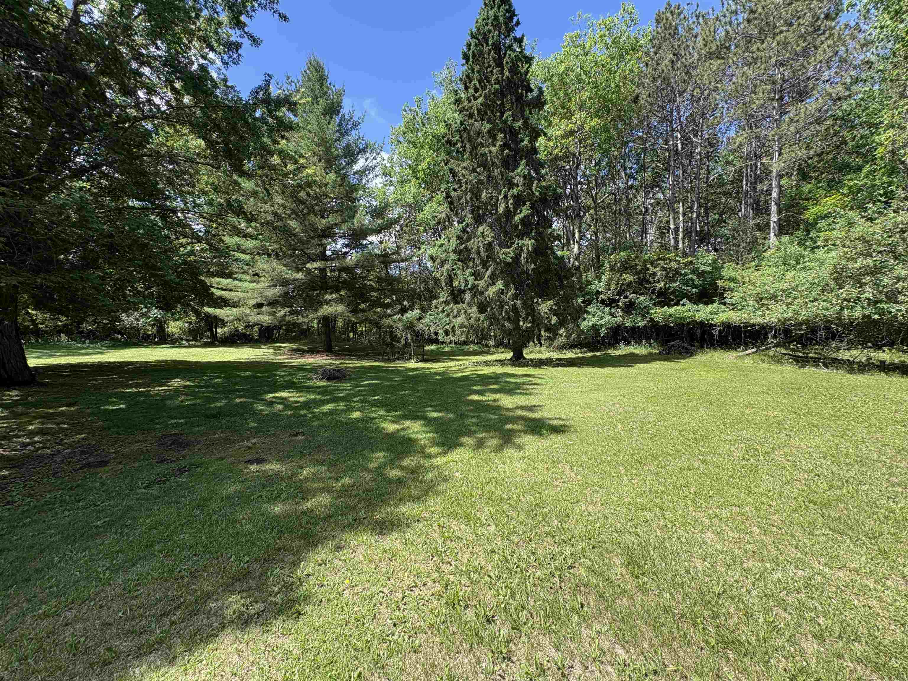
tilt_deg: -2.4
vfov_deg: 85.7
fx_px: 367
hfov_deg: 102.1
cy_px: 340
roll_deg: +0.9
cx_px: 454
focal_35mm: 14
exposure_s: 1/405
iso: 40
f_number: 2.2
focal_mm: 2.22
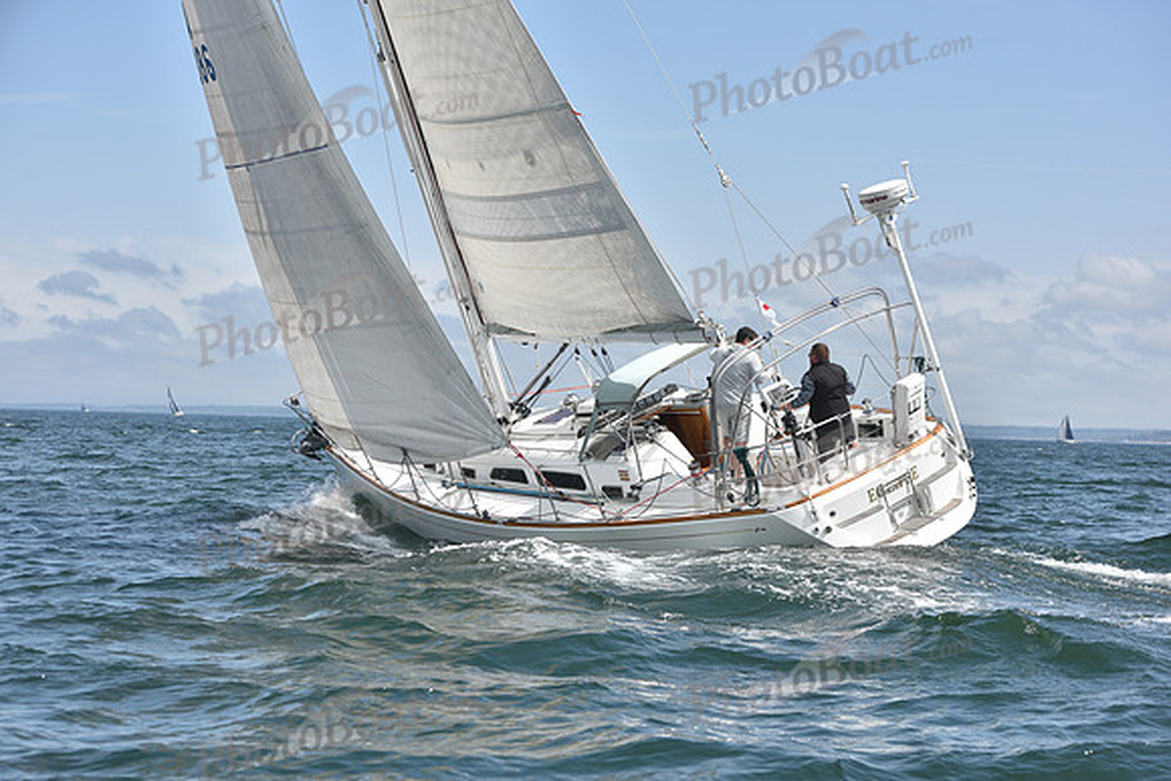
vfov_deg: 15.9
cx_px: 586
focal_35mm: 86
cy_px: 390
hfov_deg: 23.6
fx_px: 2798
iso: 200
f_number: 6.3
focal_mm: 86
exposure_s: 1/1250
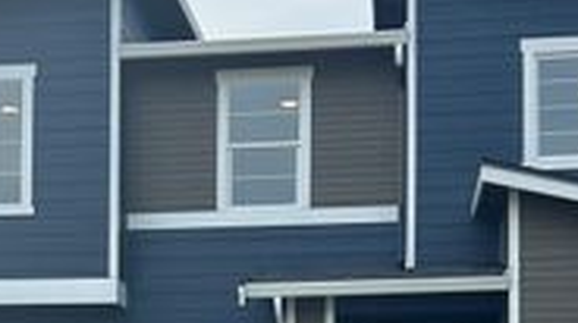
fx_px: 1179
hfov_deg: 27.5
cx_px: 232
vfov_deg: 15.0
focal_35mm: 77
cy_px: 409
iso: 50
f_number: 1.5
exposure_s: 1/2762
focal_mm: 5.7
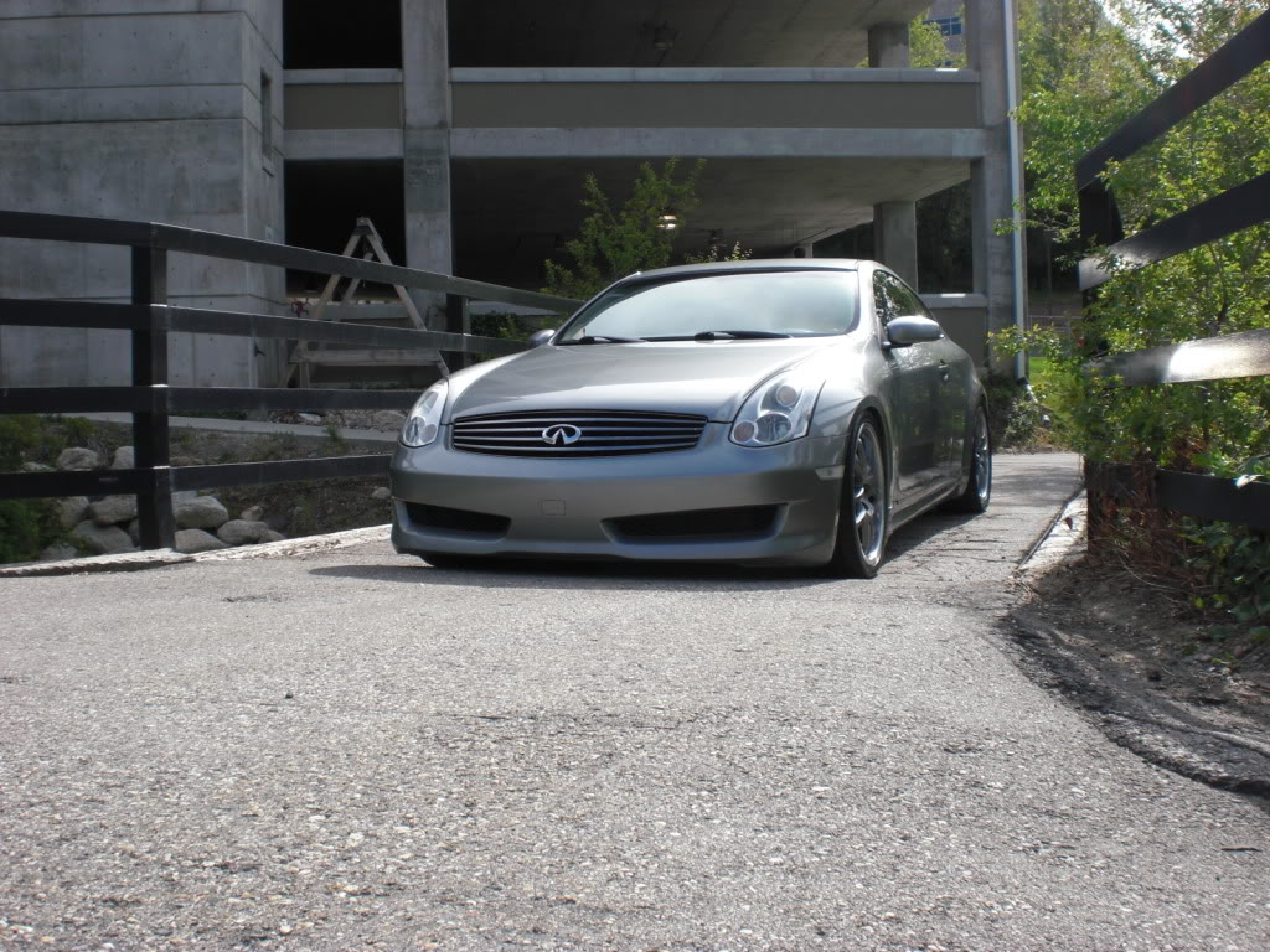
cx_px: 635
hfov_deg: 49.0
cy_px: 476
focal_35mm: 38
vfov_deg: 37.7
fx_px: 1394
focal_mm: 6.3
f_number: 5.6
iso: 64
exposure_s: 1/250
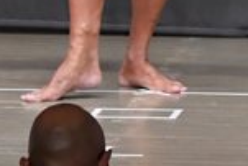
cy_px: -199
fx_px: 6613
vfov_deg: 1.4
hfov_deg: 2.1
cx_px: 129
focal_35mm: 959
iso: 5000
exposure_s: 1/400
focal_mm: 125
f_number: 5.6
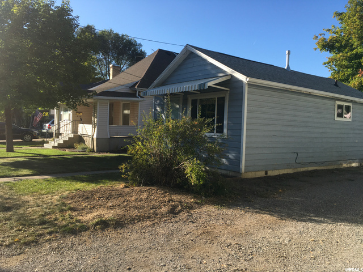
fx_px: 304
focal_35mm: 29
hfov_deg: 61.7
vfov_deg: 48.2
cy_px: 136
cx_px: 182
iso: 25
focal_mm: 4.15
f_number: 2.2
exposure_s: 1/777
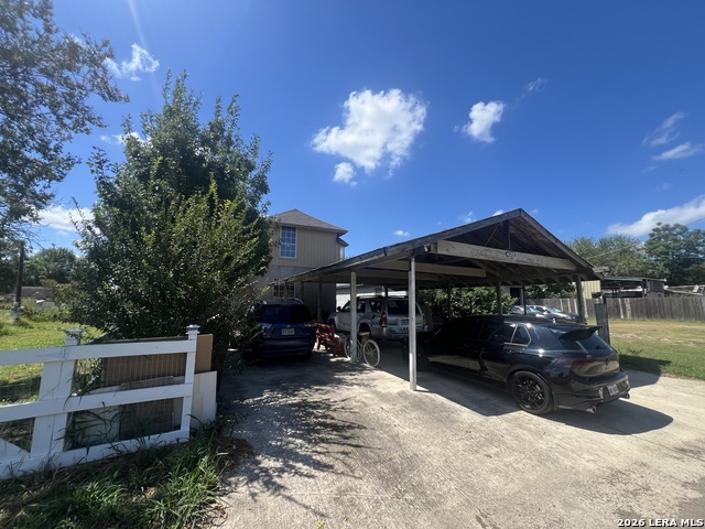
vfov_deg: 89.9
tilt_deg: +7.3
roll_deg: -0.3
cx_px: 352
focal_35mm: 13
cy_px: 264
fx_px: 265
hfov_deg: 106.2
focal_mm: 1.57
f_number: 1.8
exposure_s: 1/1727
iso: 32
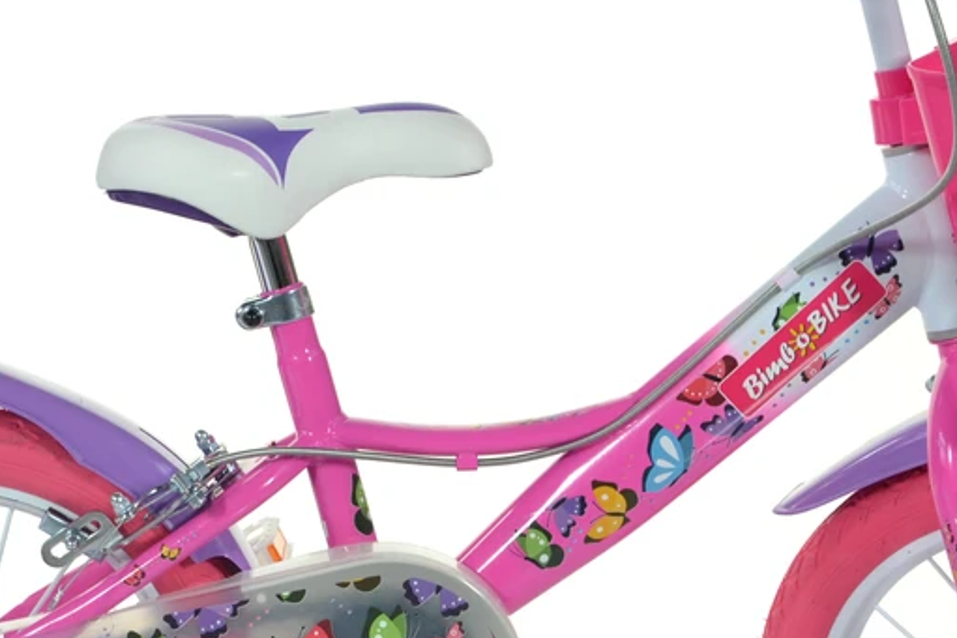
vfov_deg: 15.3
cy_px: 585
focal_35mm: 88
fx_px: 2340
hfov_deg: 23.0
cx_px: 298
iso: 400
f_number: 6.3
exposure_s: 1/60
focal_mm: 30
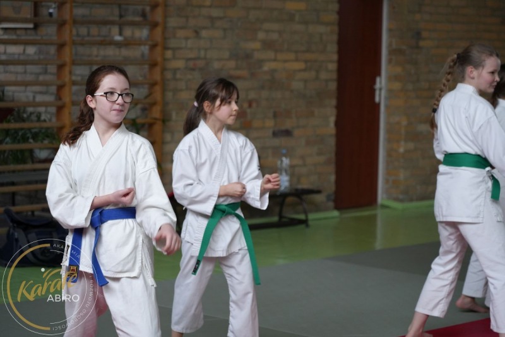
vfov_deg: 13.0
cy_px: 168
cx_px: 252
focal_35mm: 105
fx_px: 1473
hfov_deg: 19.5
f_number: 4
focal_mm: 105
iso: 2000
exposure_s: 1/160
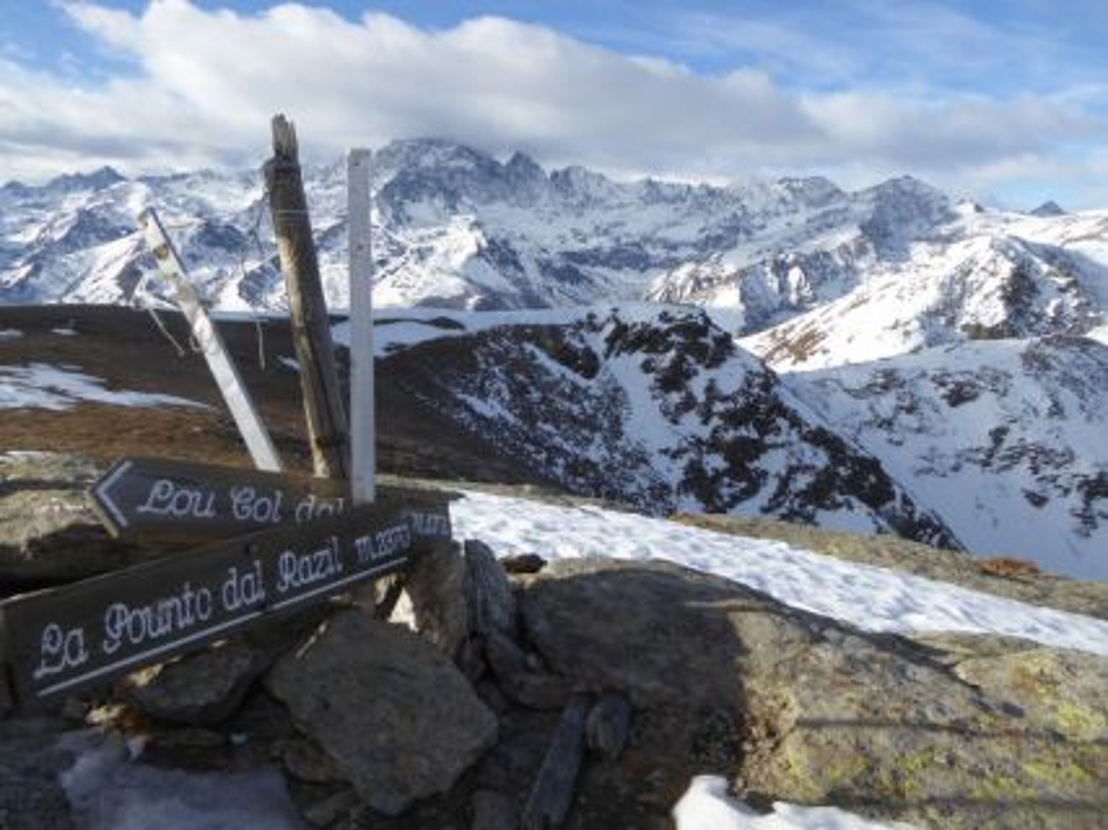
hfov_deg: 69.4
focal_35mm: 25
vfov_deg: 54.9
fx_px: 800
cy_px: 415
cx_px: 554
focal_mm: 4.3
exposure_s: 1/1000
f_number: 3.3
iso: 100
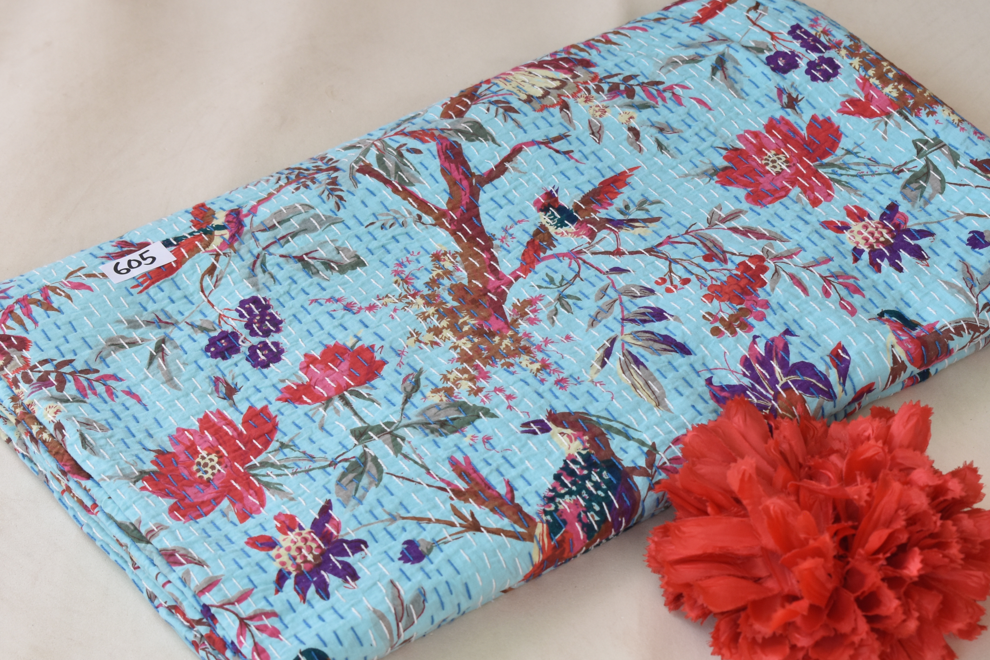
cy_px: 318
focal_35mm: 111
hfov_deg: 18.5
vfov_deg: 12.4
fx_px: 3043
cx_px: 556
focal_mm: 55
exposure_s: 1/125
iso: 320
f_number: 5.6
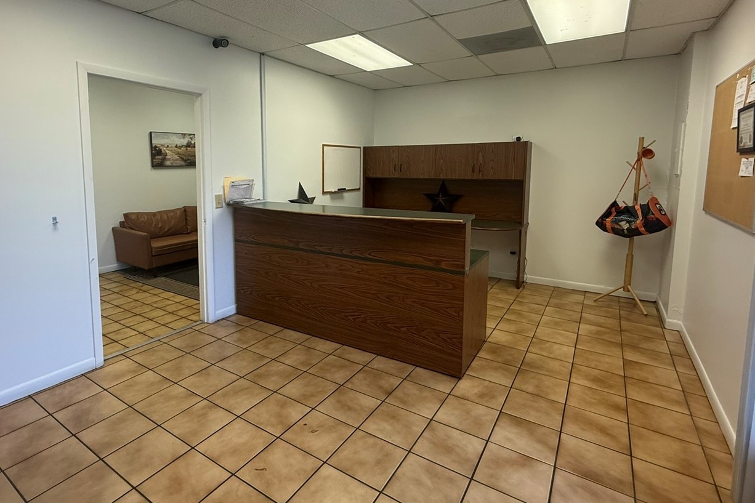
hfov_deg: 86.6
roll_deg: +0.5
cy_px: 203
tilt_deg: -3.8
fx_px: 398
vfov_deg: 64.0
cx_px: 335
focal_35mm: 19
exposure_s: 1/120
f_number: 2.2
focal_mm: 2.22
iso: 125
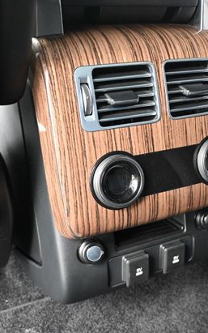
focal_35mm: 46
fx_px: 421
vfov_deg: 43.1
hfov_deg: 27.7
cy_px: 163
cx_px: 129
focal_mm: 19.5
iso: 3200
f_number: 3.8
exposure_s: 1/100
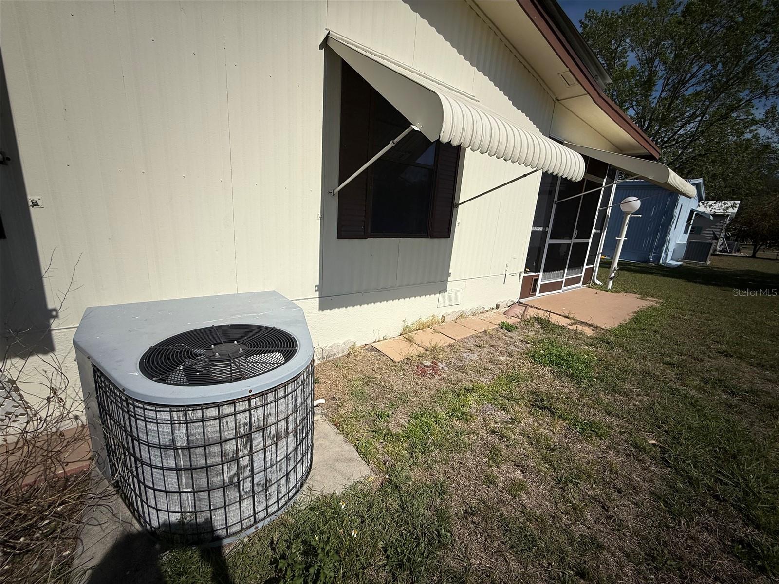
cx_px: 390
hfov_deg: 102.1
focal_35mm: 14
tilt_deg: -14.1
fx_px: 315
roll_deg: -4.1
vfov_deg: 85.7
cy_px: 292
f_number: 2.2
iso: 64
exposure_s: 1/6803
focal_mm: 2.22
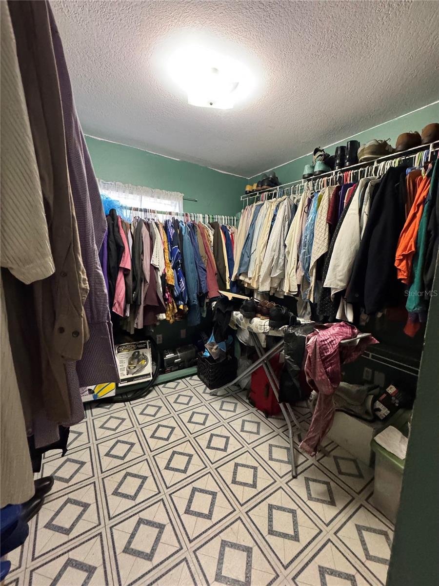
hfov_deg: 85.7
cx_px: 220
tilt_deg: -7.4
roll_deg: -0.7
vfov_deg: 102.1
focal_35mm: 14
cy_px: 293
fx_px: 237
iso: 800
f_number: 2.2
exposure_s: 1/60
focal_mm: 2.22
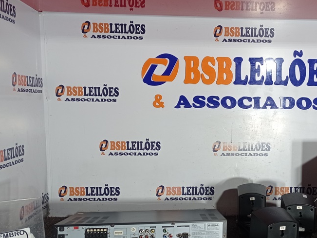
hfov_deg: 42.2
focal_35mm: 44
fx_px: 403
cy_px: 149
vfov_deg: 32.7
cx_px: 219
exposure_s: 1/165
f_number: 1.79
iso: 100
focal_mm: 4.7
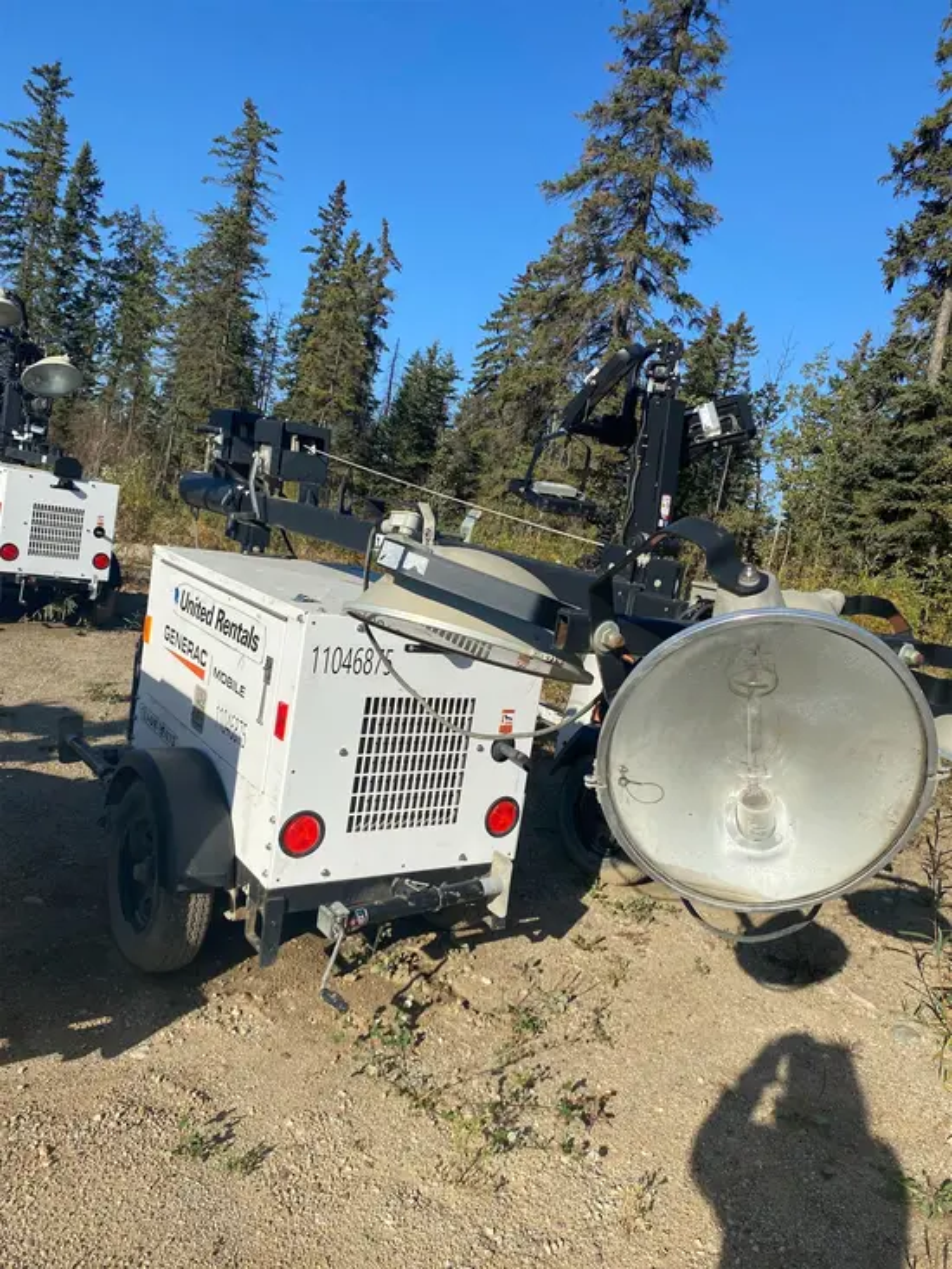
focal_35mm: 26
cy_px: 634
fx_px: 953
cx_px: 476
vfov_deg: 67.3
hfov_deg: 53.1
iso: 32
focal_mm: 4.25
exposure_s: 1/3300
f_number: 1.8
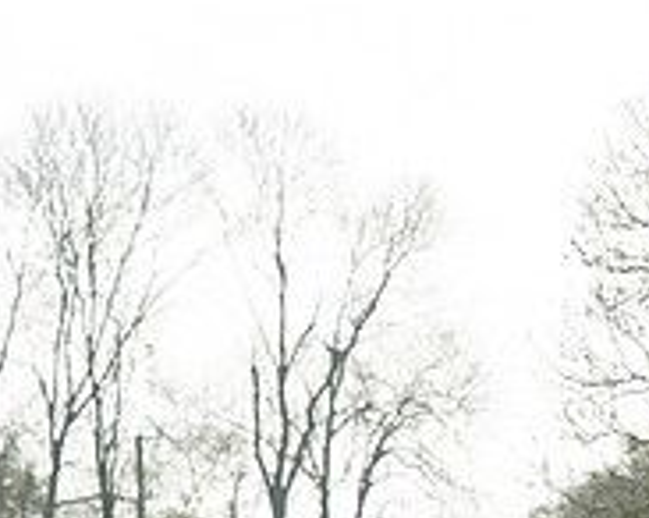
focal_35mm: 824
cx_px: -85
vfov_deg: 1.9
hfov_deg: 2.4
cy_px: 642
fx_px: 15810
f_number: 4
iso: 400
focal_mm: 185
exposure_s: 1/2000
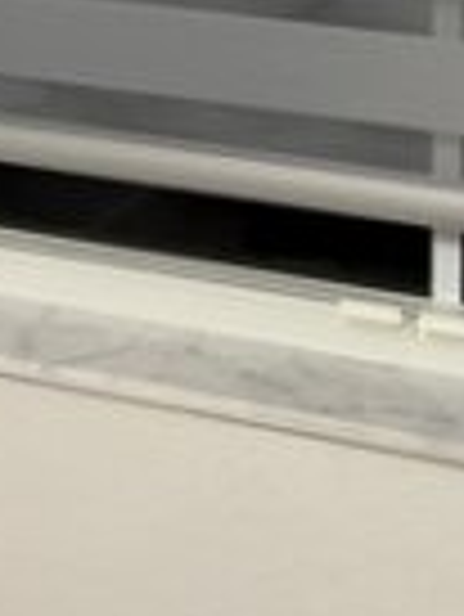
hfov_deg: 12.8
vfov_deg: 15.8
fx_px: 2034
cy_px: -315
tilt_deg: -5.1
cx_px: 478
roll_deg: +0.9
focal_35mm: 114
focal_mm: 5.96
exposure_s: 1/60
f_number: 1.6
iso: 80
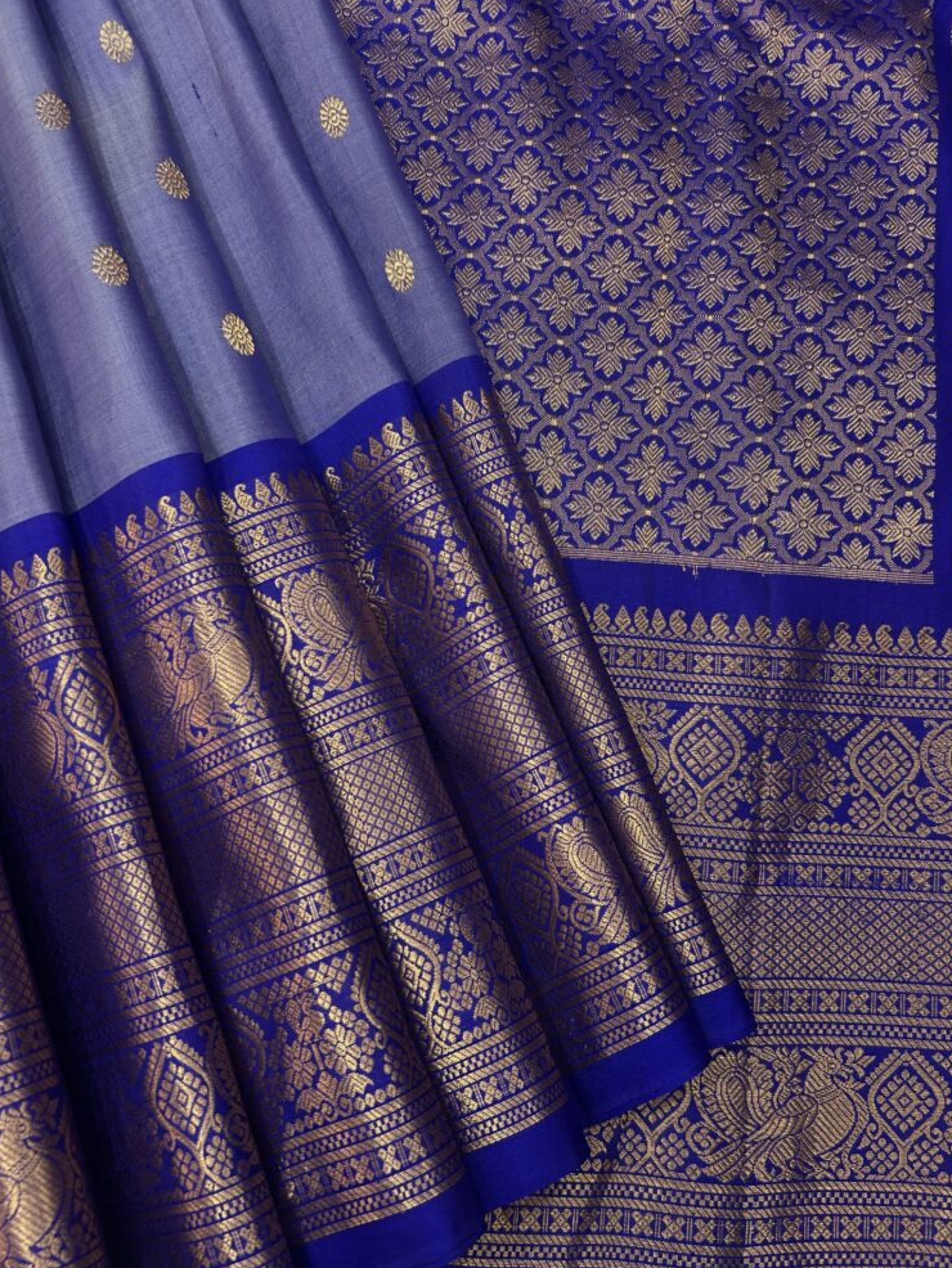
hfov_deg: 51.4
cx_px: 476
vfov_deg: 65.3
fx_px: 990
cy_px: 657
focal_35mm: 27
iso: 50
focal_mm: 5.7
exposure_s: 1/100
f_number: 1.5
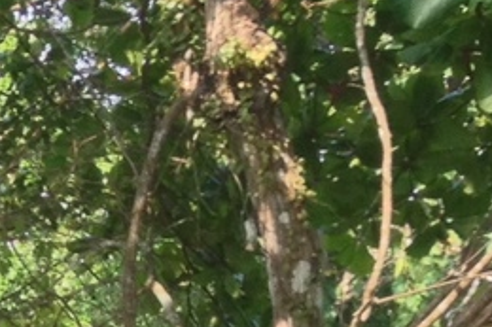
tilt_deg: +1.4
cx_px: -651
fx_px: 3059
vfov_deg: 5.8
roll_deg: +0.1
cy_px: 834
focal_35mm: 224
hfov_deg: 8.5
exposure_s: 1/222
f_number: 2.4
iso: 50
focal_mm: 4.28
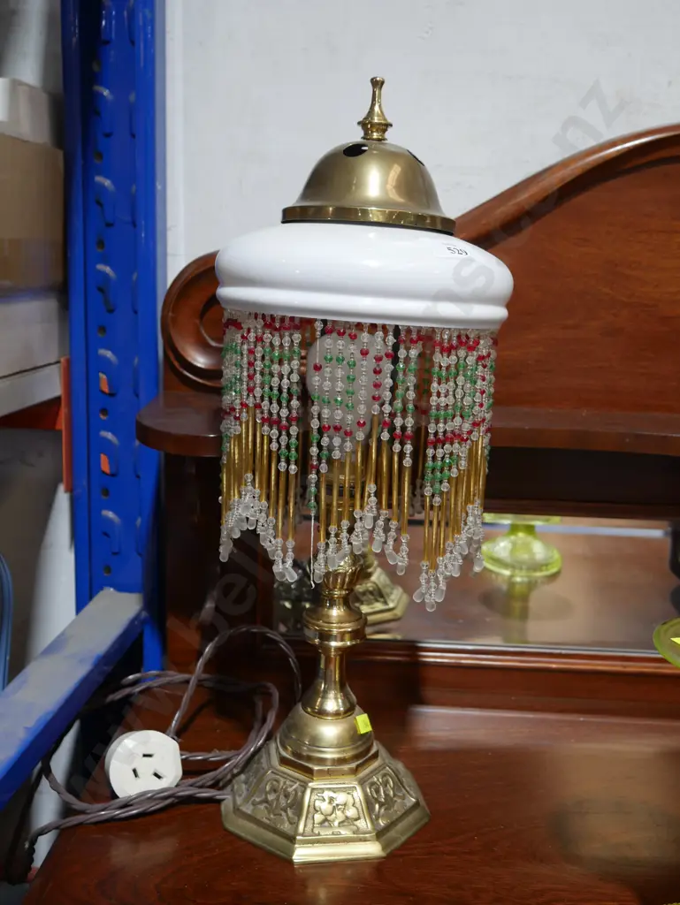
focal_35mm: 36
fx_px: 942
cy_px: 452
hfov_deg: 39.7
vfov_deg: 51.3
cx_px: 340
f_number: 4
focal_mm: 18
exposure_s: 1/60
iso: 500
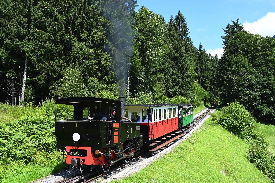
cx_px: 138
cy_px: 92
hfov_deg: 50.7
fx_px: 290
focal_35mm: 38
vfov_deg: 35.0
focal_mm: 38
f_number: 6.3
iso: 800
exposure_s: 1/1000
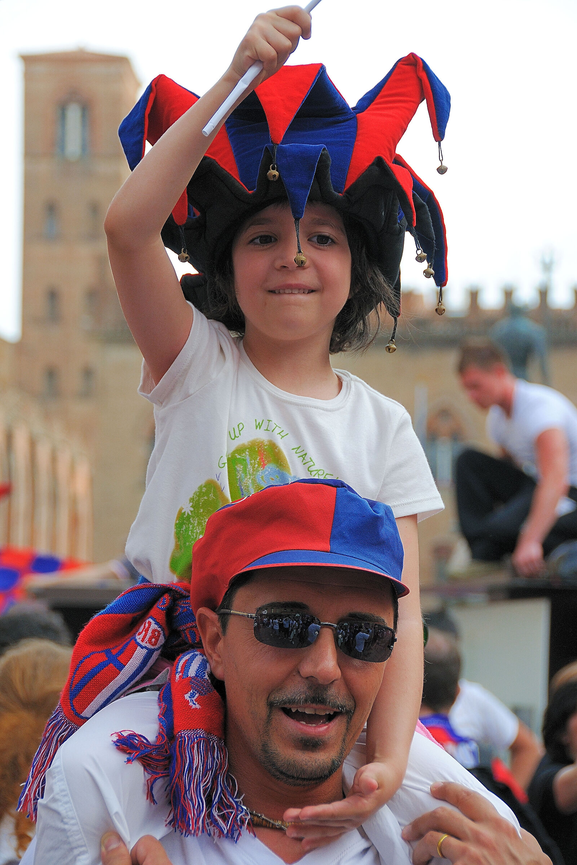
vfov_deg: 18.2
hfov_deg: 12.2
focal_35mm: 112
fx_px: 2704
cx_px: 288
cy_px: 432
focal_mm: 75
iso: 200
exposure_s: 1/320
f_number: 5
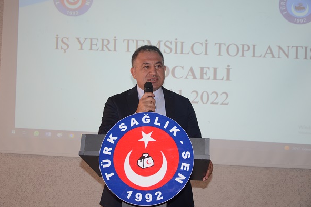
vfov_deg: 25.3
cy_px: 104
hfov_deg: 37.2
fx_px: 462
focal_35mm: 54
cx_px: 153
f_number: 4.5
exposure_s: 1/60
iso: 400
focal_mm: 35
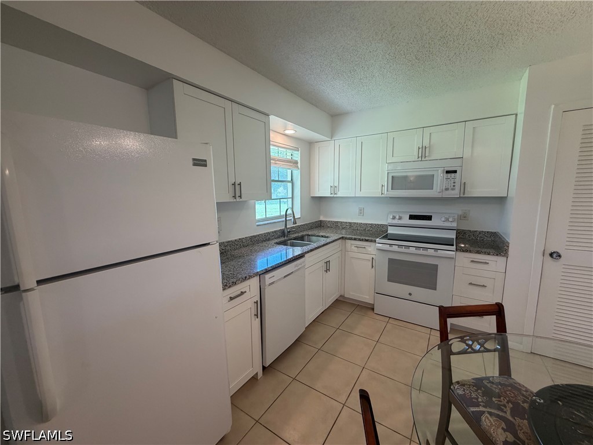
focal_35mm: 14
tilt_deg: -8.4
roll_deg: +1.1
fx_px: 240
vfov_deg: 85.7
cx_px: 296
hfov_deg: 102.1
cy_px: 222
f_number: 2.2
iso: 200
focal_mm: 2.22
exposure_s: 1/120
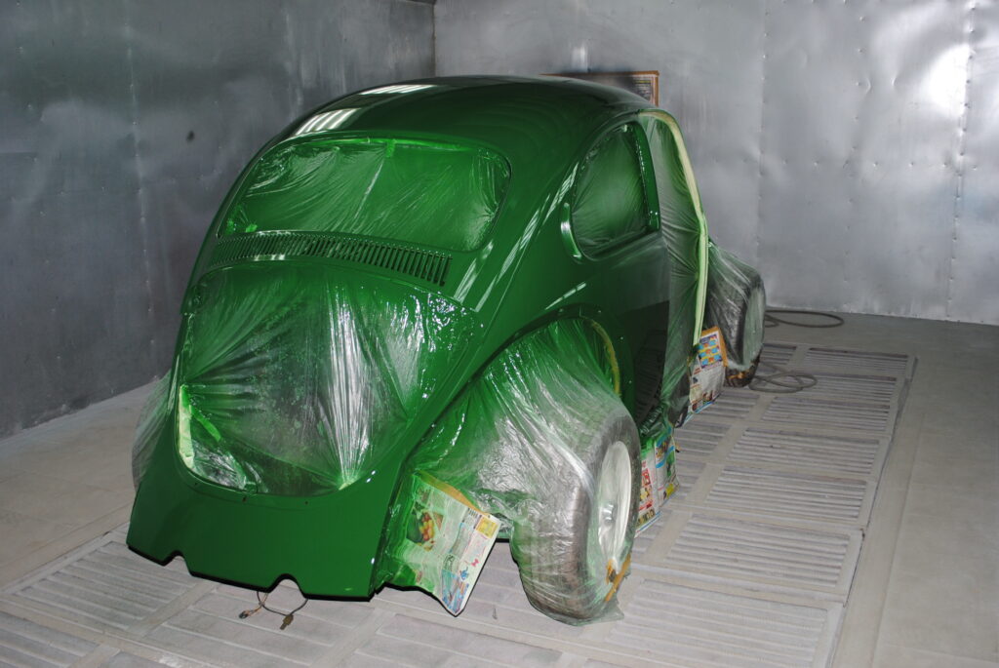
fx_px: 1000
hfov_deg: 53.1
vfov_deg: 37.0
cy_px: 334
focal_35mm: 36
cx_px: 500
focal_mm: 24
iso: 200
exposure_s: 1/60
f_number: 4
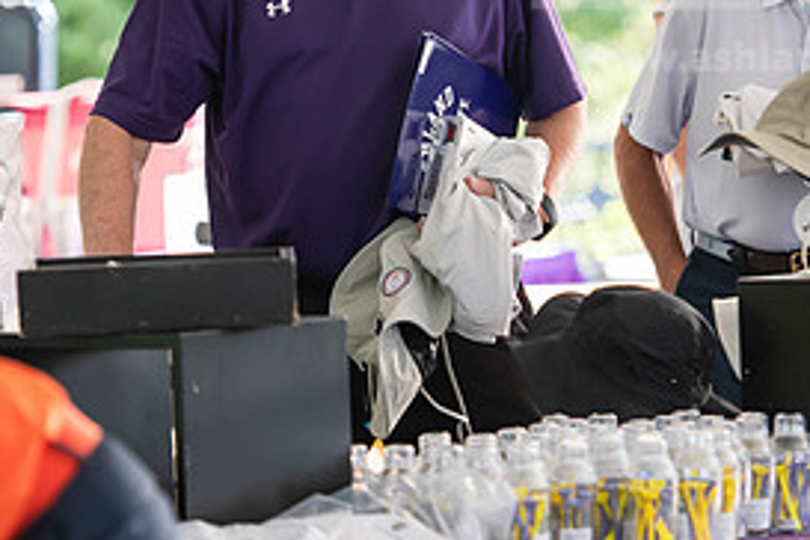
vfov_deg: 5.0
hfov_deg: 7.5
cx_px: 442
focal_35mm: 276
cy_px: 120
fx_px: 6210
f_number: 3.2
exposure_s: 1/200
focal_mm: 130
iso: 250
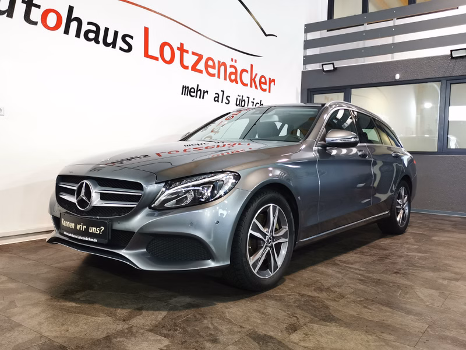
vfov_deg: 45.4
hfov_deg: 58.4
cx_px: 233
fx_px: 417
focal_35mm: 31
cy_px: 175
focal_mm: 5.58
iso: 200
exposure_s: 1/50
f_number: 1.8
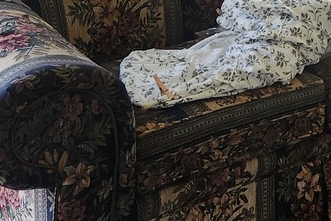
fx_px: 957
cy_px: -155
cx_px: 477
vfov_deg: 12.3
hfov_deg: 17.8
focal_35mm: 104
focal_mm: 5.4
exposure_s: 1/120
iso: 200
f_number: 1.8
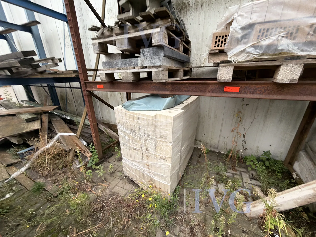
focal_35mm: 14
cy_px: 118
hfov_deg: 102.1
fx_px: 128
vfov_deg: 85.7
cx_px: 158
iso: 125
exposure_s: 1/246
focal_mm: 2.22
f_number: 2.2
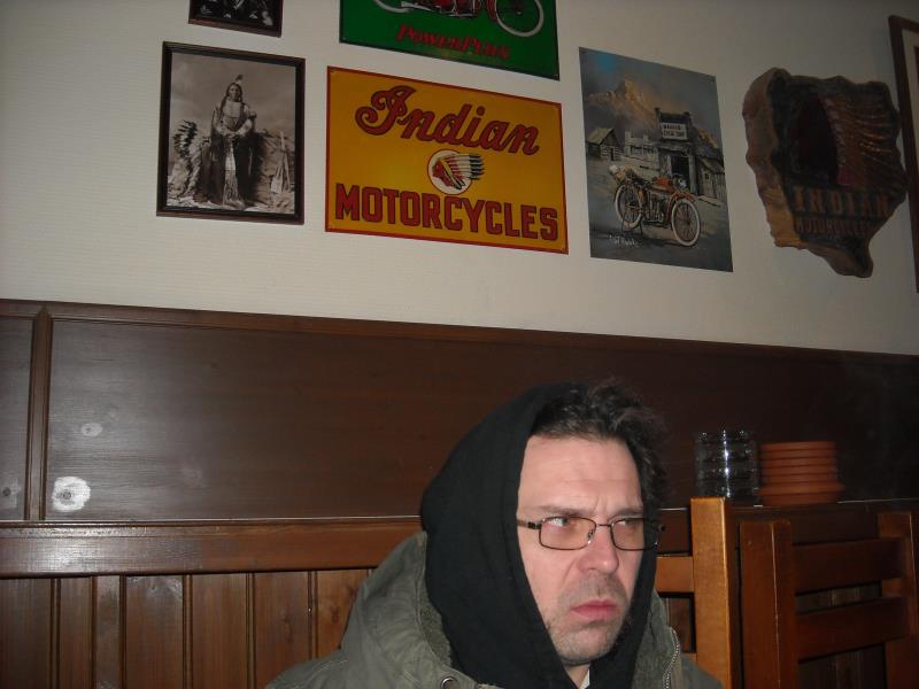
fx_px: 929
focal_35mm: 35
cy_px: 344
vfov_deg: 40.7
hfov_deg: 52.6
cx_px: 460
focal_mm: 5.7
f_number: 2.8
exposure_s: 1/60
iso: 200
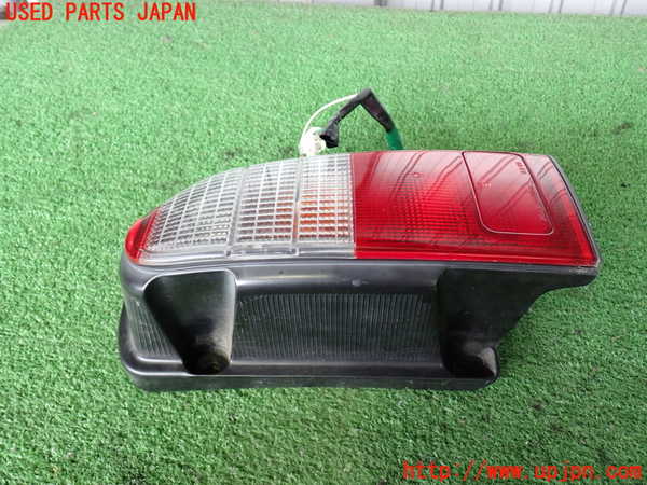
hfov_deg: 56.8
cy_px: 242
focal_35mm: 32
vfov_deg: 44.2
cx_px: 324
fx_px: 598
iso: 200
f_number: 2.4
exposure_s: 1/30
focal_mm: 5.79
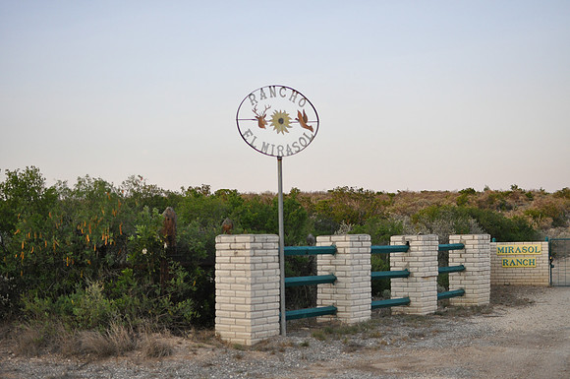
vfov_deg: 25.7
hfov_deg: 37.9
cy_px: 190
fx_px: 830
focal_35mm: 52
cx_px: 285
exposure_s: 1/640
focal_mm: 35
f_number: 2.5
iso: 800
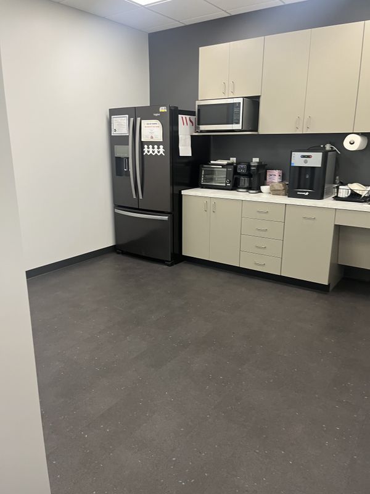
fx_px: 371
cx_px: 185
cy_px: 247
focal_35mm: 26
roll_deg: +0.0
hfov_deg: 53.1
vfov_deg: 67.3
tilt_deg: -15.0
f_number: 1.6
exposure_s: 1/60
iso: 160
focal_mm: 5.1
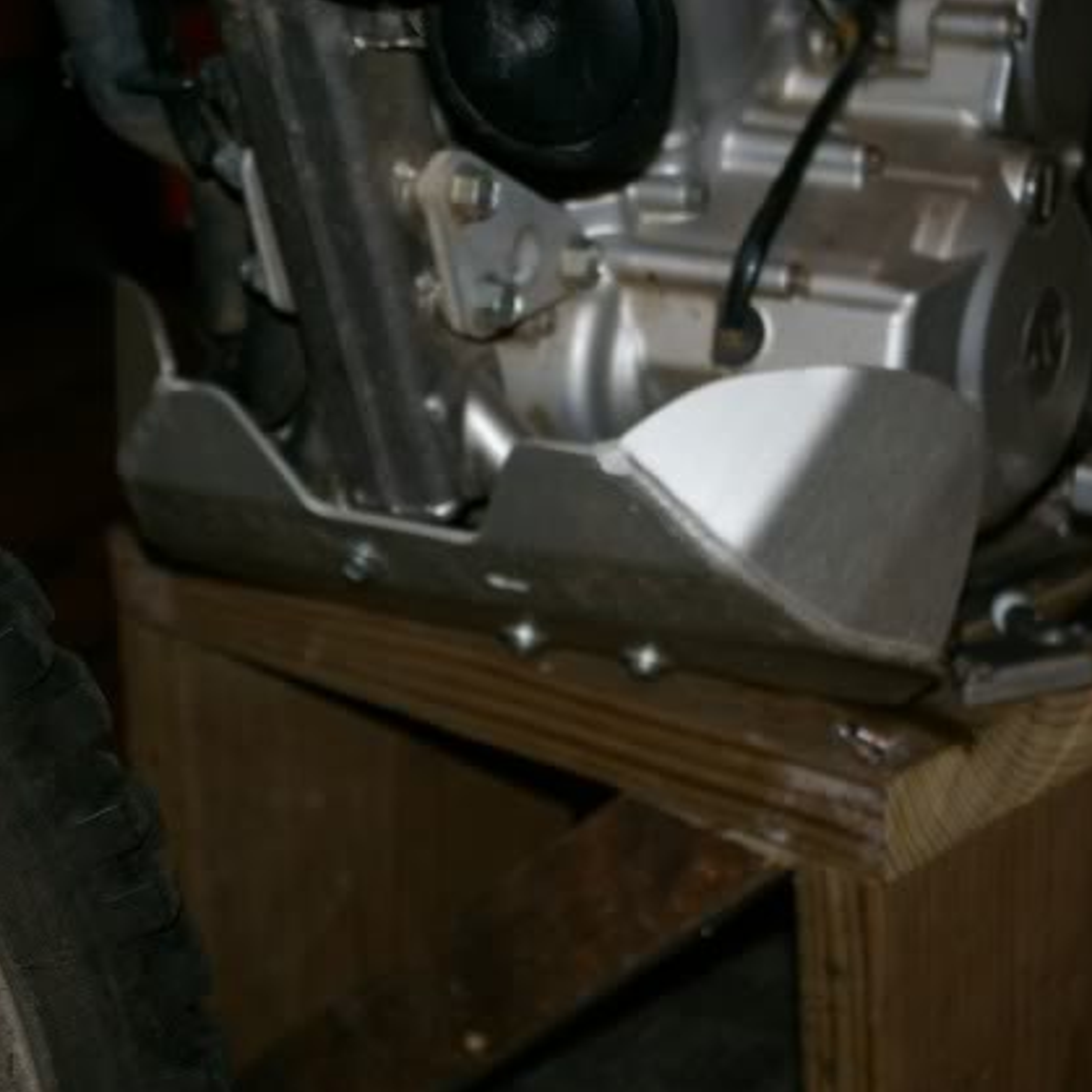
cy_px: 547
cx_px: 575
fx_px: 3806
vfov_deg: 16.3
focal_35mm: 107
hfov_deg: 16.3
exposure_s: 1/60
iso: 400
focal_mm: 55
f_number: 5.6
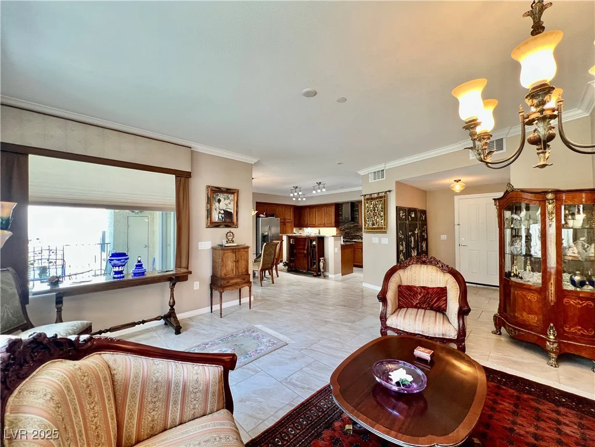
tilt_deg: +0.8
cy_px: 224
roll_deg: +0.1
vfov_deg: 89.9
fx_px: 223
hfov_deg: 106.2
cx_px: 298
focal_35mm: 13
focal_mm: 1.57
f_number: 1.8
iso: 125
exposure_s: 1/60
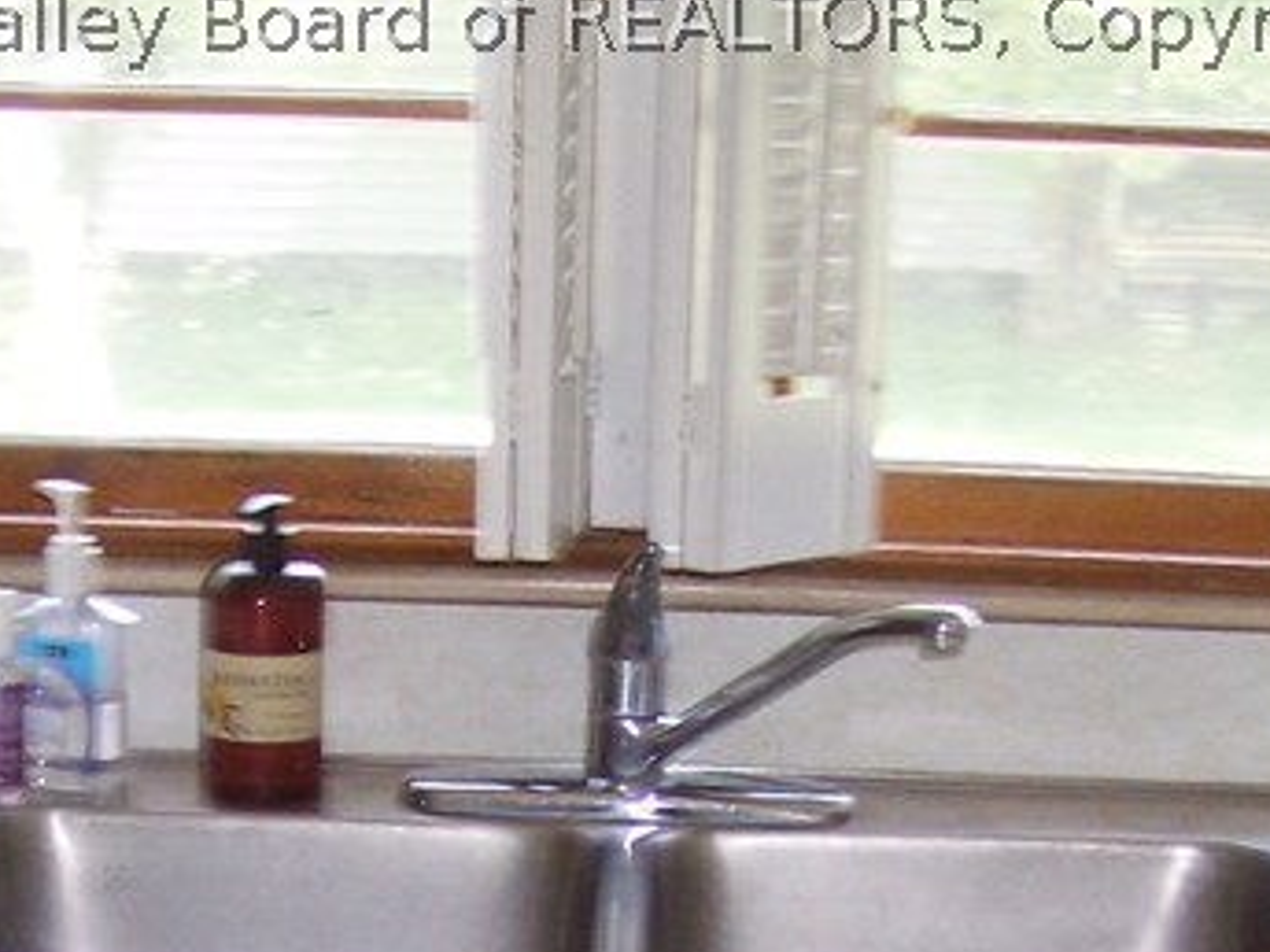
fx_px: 4146
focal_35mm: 113
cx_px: 609
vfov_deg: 12.5
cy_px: 1365
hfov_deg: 17.4
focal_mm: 6.3
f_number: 2.8
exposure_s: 1/60
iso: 140
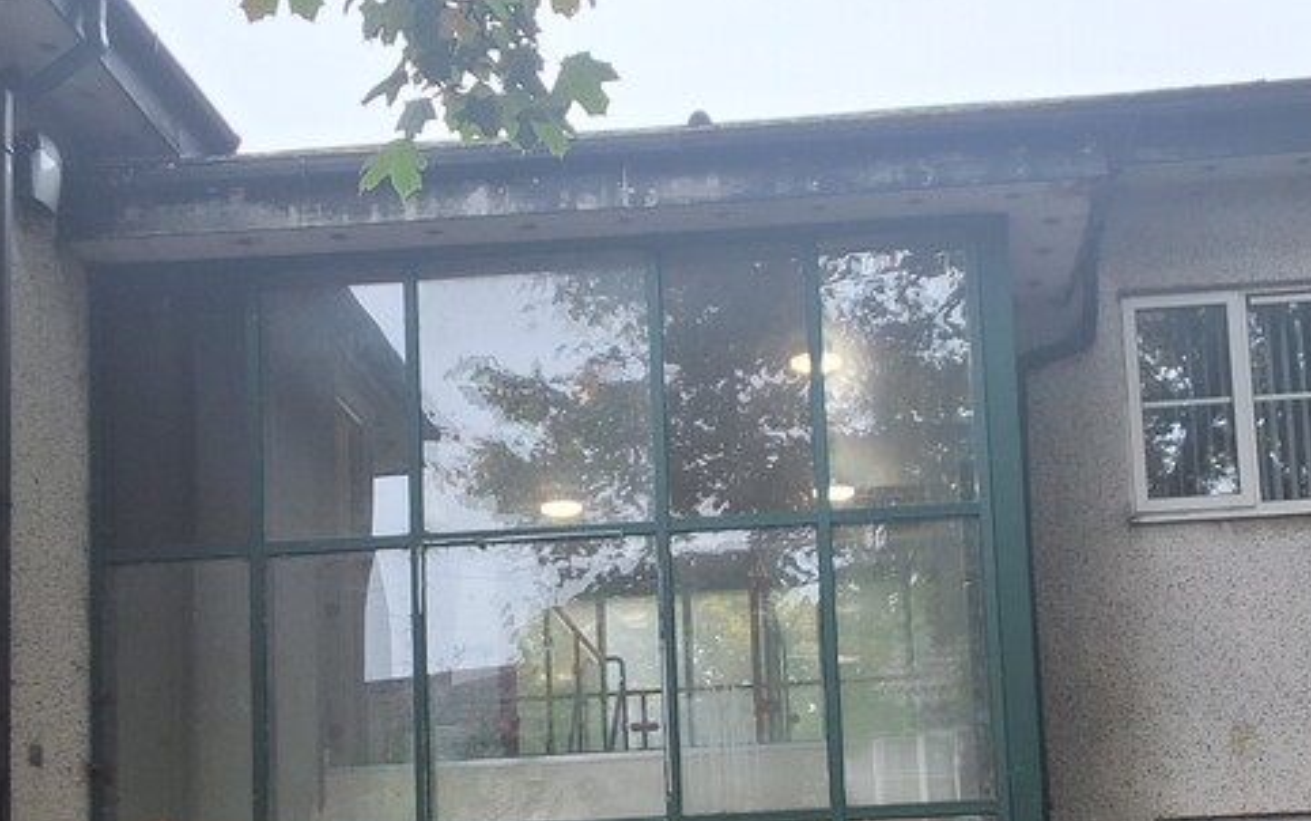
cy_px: 677
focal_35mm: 63
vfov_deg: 20.4
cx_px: 770
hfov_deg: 32.4
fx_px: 2253
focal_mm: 2.91
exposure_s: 1/100
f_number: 1.9
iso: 32
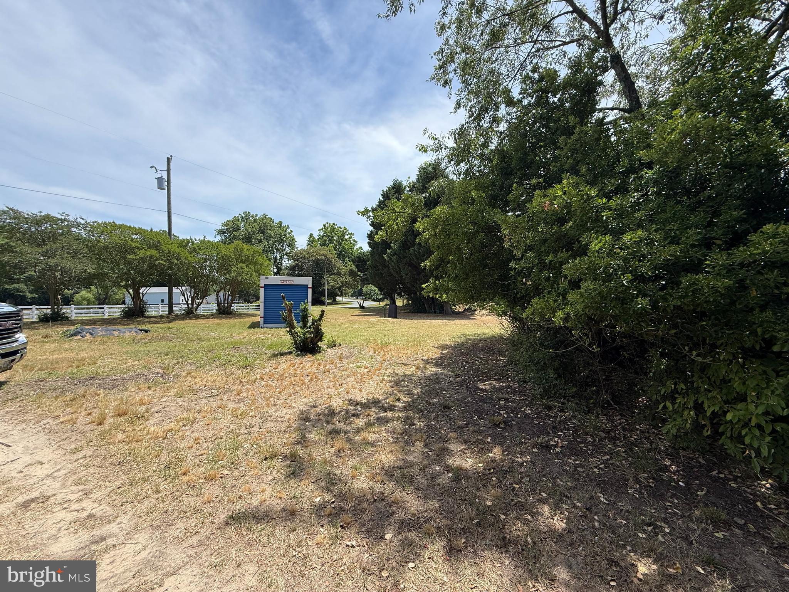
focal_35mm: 14
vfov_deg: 85.7
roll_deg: +0.9
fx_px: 319
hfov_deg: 102.1
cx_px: 394
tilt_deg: +0.4
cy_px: 296
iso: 50
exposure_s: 1/1613
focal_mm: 2.22
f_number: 2.2
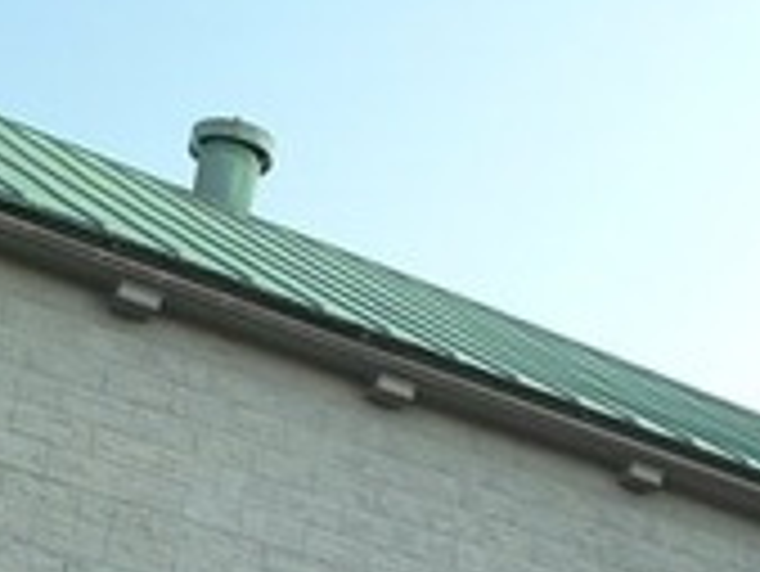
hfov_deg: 15.7
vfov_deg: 13.7
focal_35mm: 106
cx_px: 1392
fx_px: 2329
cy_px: 635
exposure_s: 1/40
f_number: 3.6
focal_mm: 4.6
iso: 100
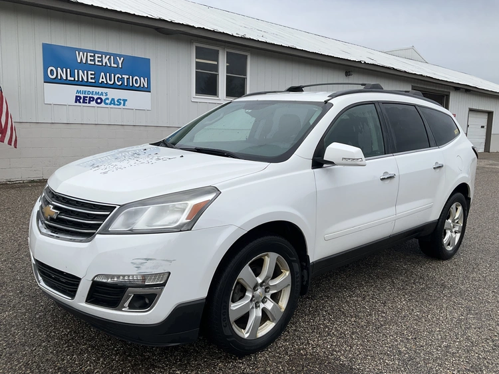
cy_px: 187
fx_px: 418
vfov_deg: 48.3
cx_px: 250
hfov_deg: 61.6
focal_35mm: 29
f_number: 1.8
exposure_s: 1/1626
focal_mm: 3
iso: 25
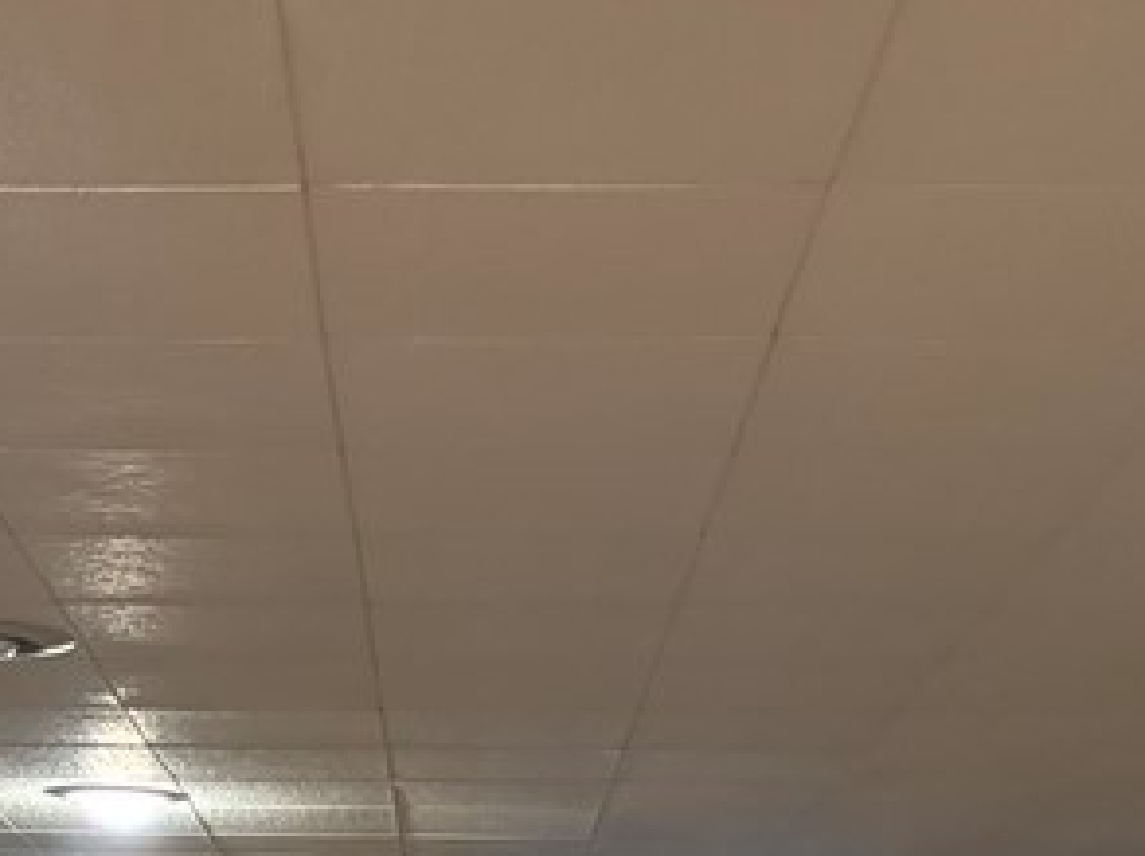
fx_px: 3006
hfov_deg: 21.5
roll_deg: -1.1
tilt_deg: -1.6
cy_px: 1270
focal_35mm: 91
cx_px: 352
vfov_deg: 15.1
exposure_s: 1/40
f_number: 1.6
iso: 640
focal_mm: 5.96
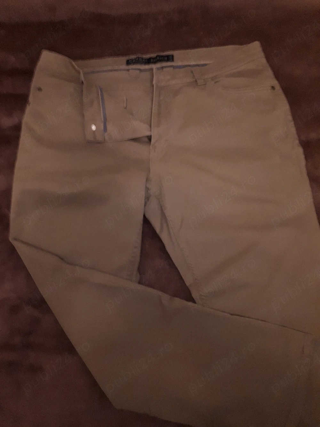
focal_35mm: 27
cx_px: 160
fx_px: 333
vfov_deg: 65.3
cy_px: 214
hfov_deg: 51.4
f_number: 1.9
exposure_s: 1/17
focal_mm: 3.6
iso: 250
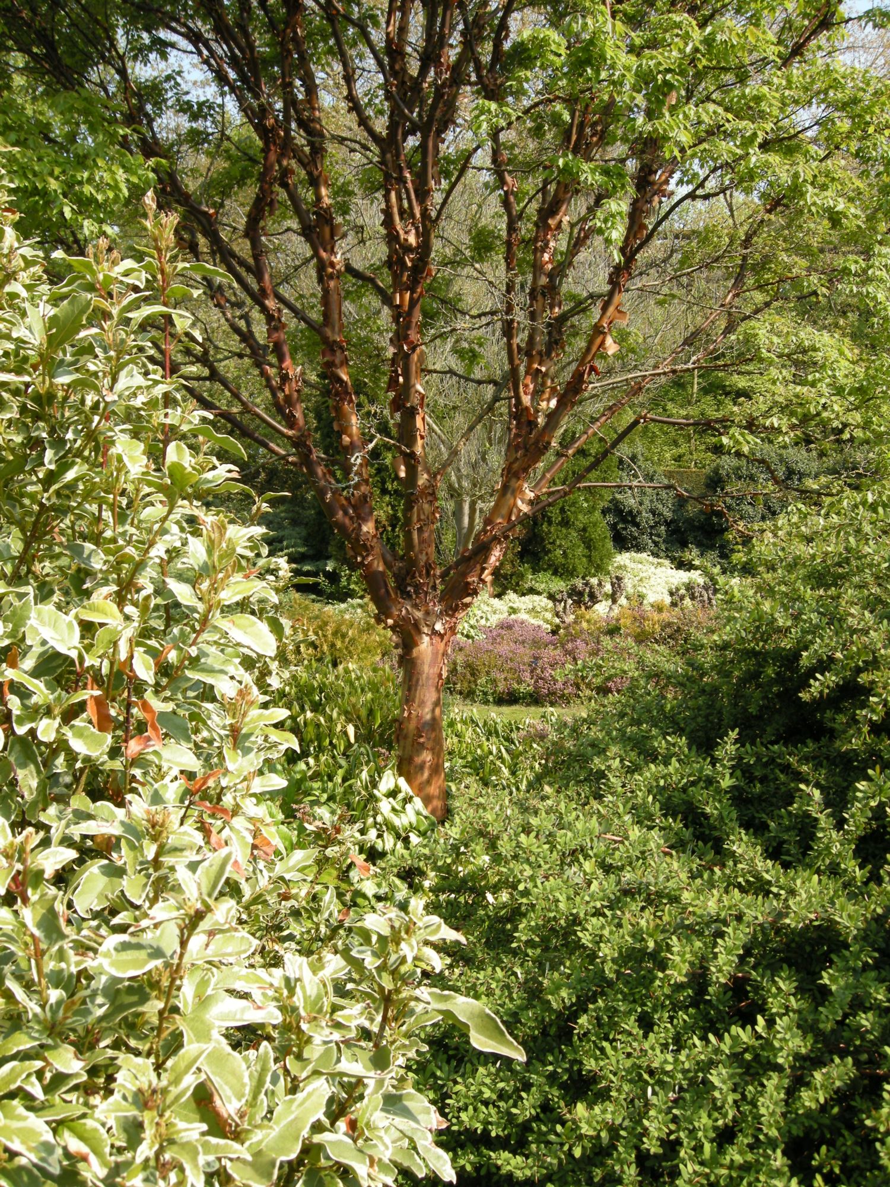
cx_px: 445
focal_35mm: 35
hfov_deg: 40.7
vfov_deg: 52.6
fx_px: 1200
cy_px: 594
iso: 64
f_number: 4.8
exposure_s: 1/130
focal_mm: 7.5
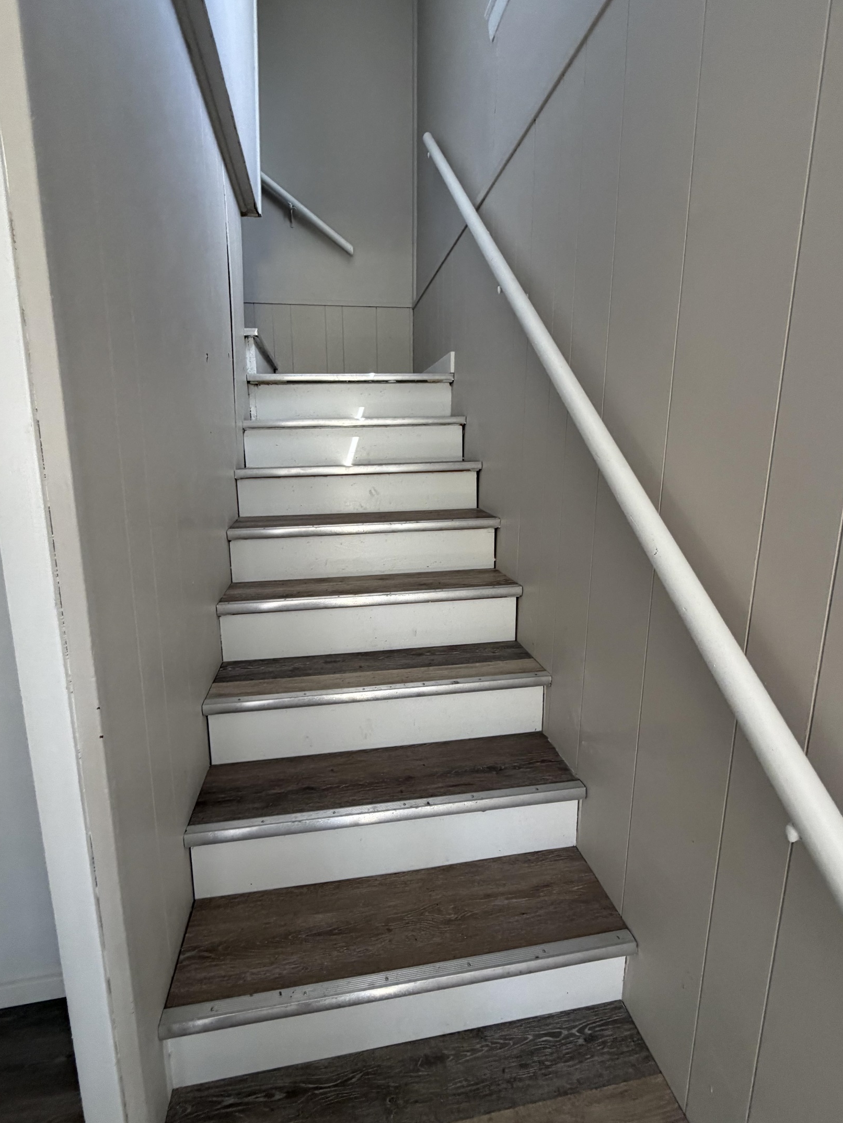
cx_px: 399
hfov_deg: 81.7
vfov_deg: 98.1
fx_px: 487
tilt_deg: -10.0
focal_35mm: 15
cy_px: 541
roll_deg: -0.4
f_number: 2.2
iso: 250
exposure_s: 1/121
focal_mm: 2.22
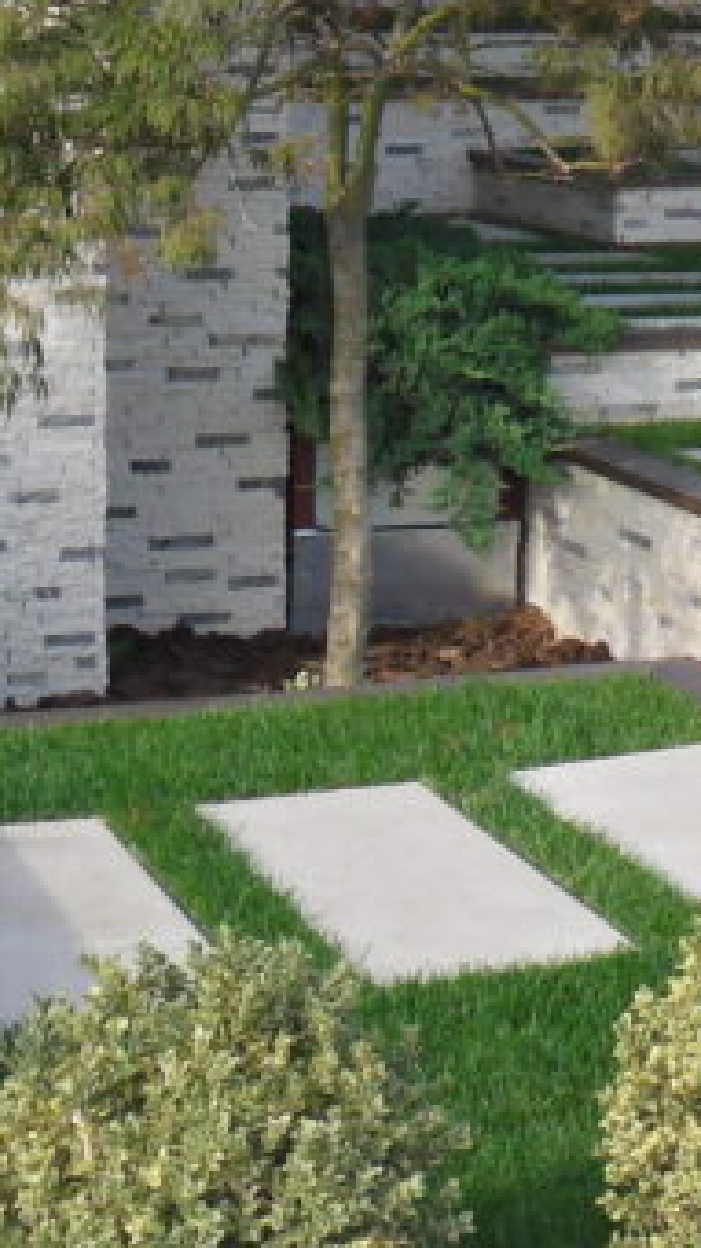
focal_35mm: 105
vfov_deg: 20.0
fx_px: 3473
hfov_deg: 11.2
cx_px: 991
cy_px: 162
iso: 80
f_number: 3.7
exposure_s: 1/490
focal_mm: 5.7
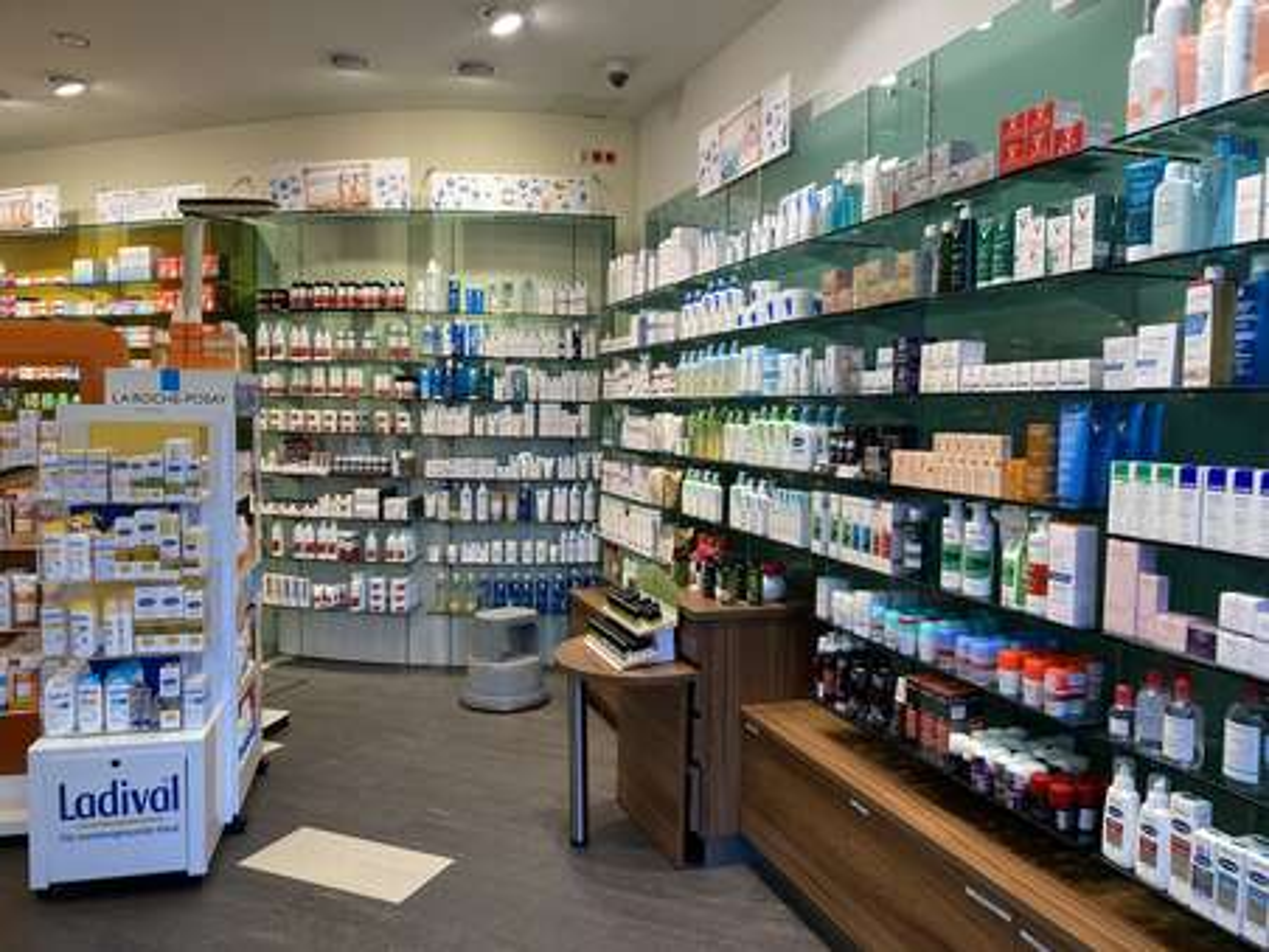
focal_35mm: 26
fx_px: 953
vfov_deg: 53.1
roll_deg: -1.0
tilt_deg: -3.7
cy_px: 476
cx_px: 634
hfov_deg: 67.3
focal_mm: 4.25
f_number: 1.8
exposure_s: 1/100
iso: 64
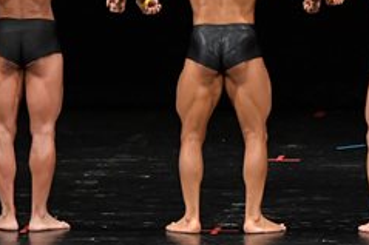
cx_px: 186
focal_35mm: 477
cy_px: 85
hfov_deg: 4.3
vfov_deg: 2.9
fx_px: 4886
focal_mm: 98
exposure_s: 1/400
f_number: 5.6
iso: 2500
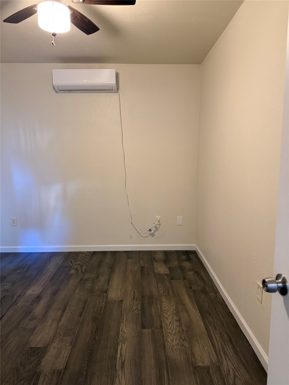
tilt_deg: -8.0
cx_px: 144
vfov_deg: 71.6
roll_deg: +0.2
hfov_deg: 56.8
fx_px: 267
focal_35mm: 24
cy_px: 192
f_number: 1.78
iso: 500
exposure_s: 1/60
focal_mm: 6.76
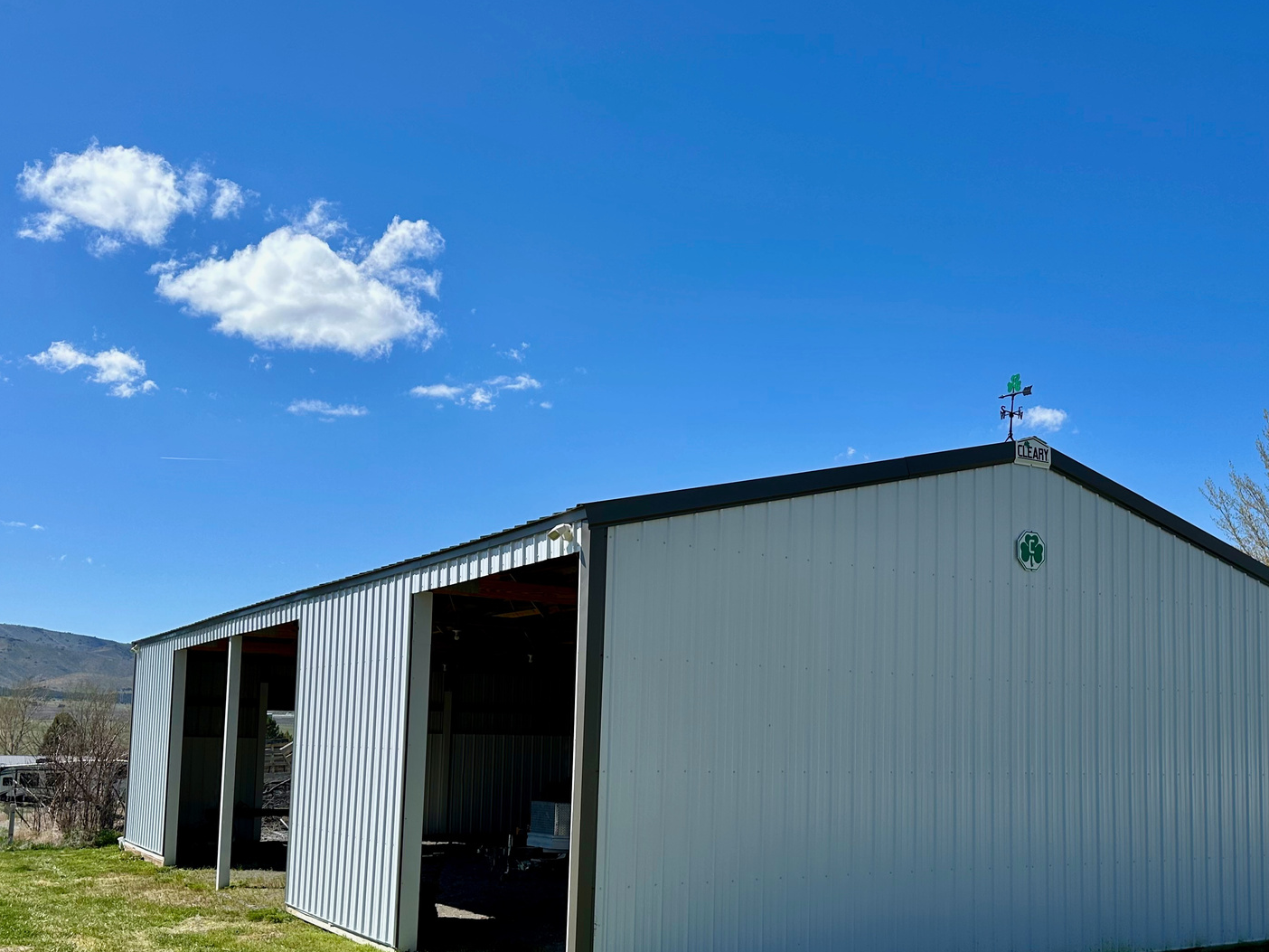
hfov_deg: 52.4
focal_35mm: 35
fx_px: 1283
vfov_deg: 40.2
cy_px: 640
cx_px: 746
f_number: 1.78
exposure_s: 1/5000
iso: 80
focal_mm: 6.86
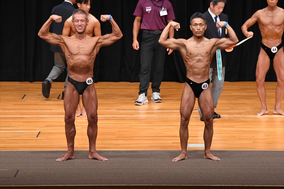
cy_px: 94
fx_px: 1774
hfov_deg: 9.2
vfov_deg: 6.1
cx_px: 142
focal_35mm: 225
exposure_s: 1/400
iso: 4000
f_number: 5.6
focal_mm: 150
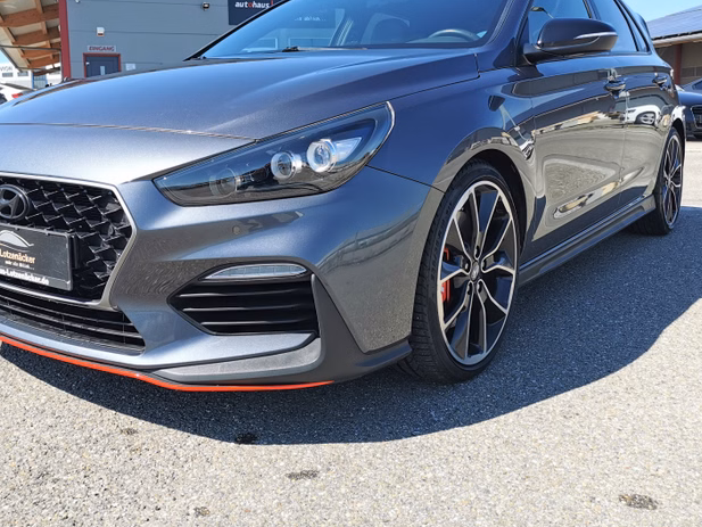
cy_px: 198
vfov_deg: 40.4
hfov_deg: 52.5
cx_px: 309
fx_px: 710
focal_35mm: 35
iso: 50
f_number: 1.8
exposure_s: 1/778
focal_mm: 5.58
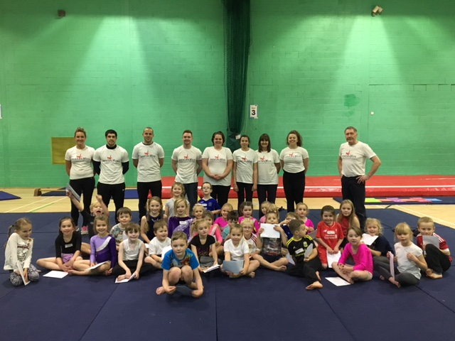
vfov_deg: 48.2
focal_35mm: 29
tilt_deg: -4.0
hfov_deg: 61.7
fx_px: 381
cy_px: 170
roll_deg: +0.3
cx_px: 228
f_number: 2.2
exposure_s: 1/33
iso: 250
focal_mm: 4.15
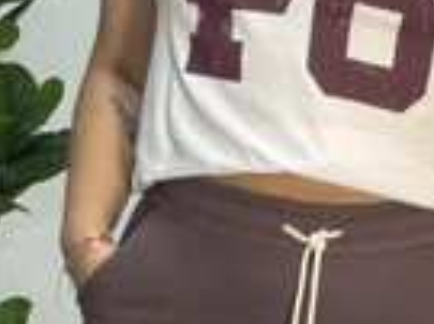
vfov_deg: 7.8
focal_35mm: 190
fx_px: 2380
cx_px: 276
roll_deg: -2.0
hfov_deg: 10.4
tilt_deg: -22.2
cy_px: 322
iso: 125
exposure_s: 1/50
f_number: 1.78
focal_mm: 6.76
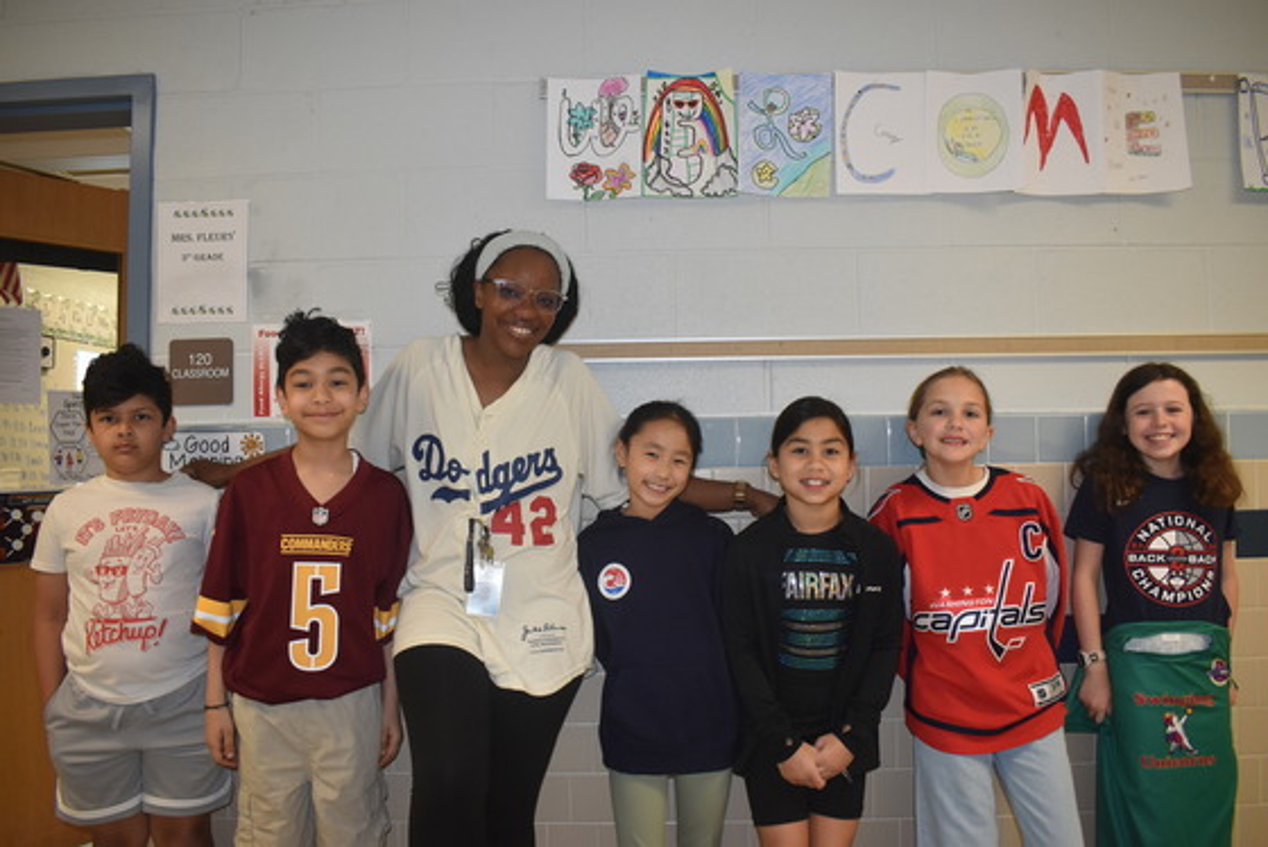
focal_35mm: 27
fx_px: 951
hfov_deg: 67.4
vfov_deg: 48.0
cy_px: 424
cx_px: 634
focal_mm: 18
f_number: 4
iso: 800
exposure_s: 1/80
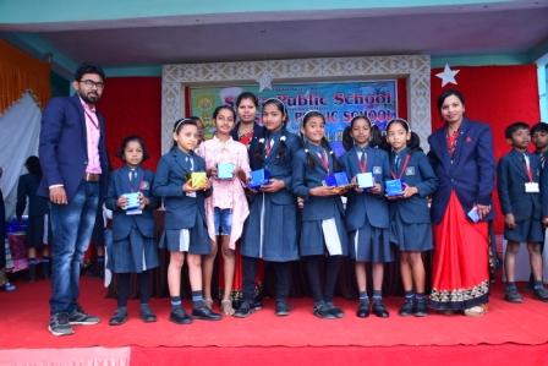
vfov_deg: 40.0
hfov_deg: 57.2
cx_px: 274
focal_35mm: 33
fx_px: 502
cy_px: 183
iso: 500
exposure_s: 1/250
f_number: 4
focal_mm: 22
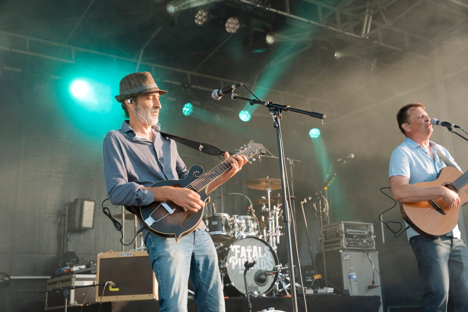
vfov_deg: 29.4
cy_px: 156
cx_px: 234
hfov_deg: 43.0
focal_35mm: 46
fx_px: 594
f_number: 6.3
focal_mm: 45.7
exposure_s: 1/250
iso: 320
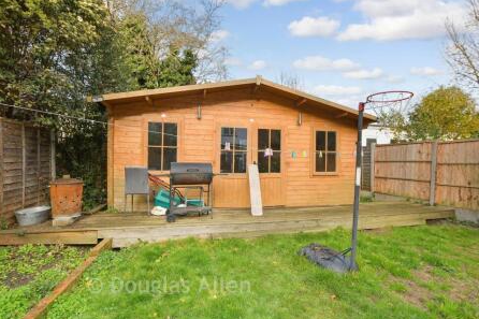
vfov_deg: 73.6
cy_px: 168
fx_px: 213
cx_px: 253
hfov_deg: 96.6
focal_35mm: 16
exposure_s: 1/80
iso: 125
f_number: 8
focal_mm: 10
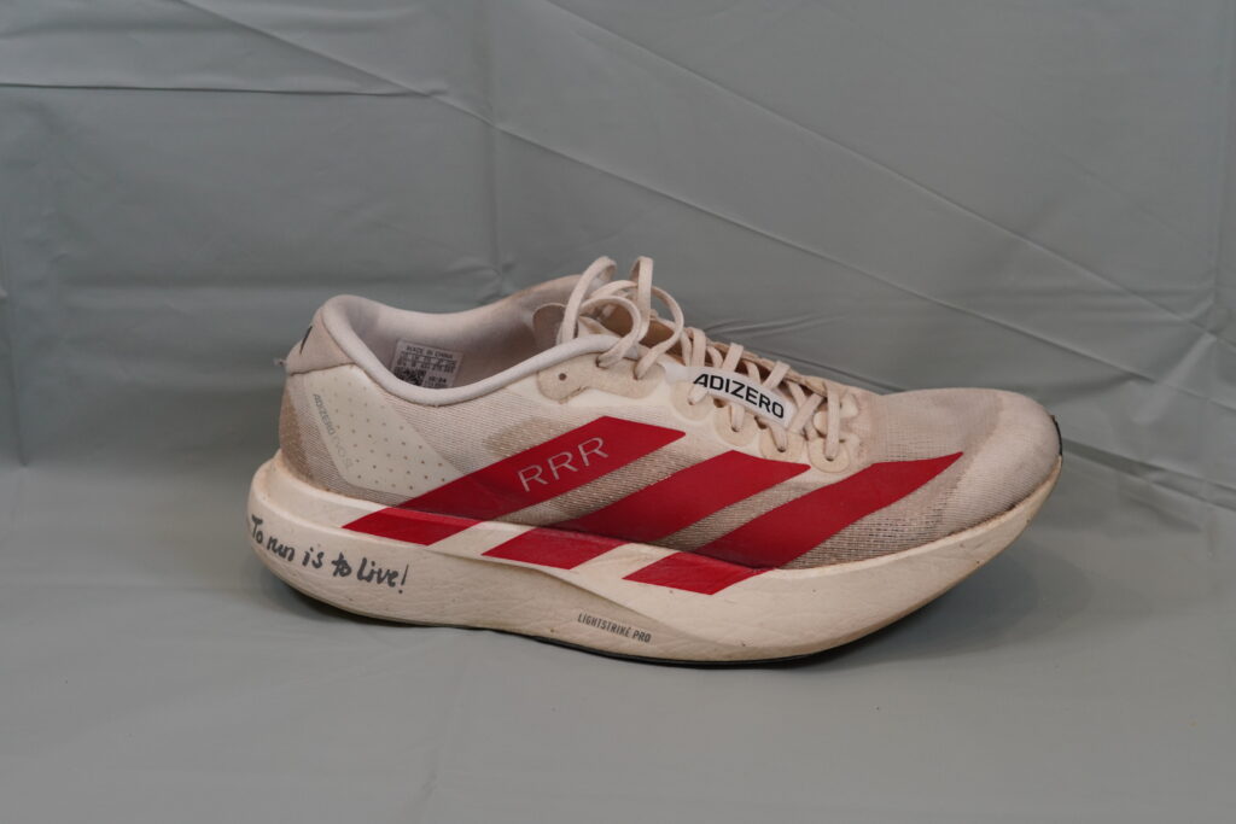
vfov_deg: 18.2
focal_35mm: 75
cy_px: 412
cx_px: 618
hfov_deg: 27.0
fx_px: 2575
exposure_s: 1/160
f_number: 4
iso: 640
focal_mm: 50
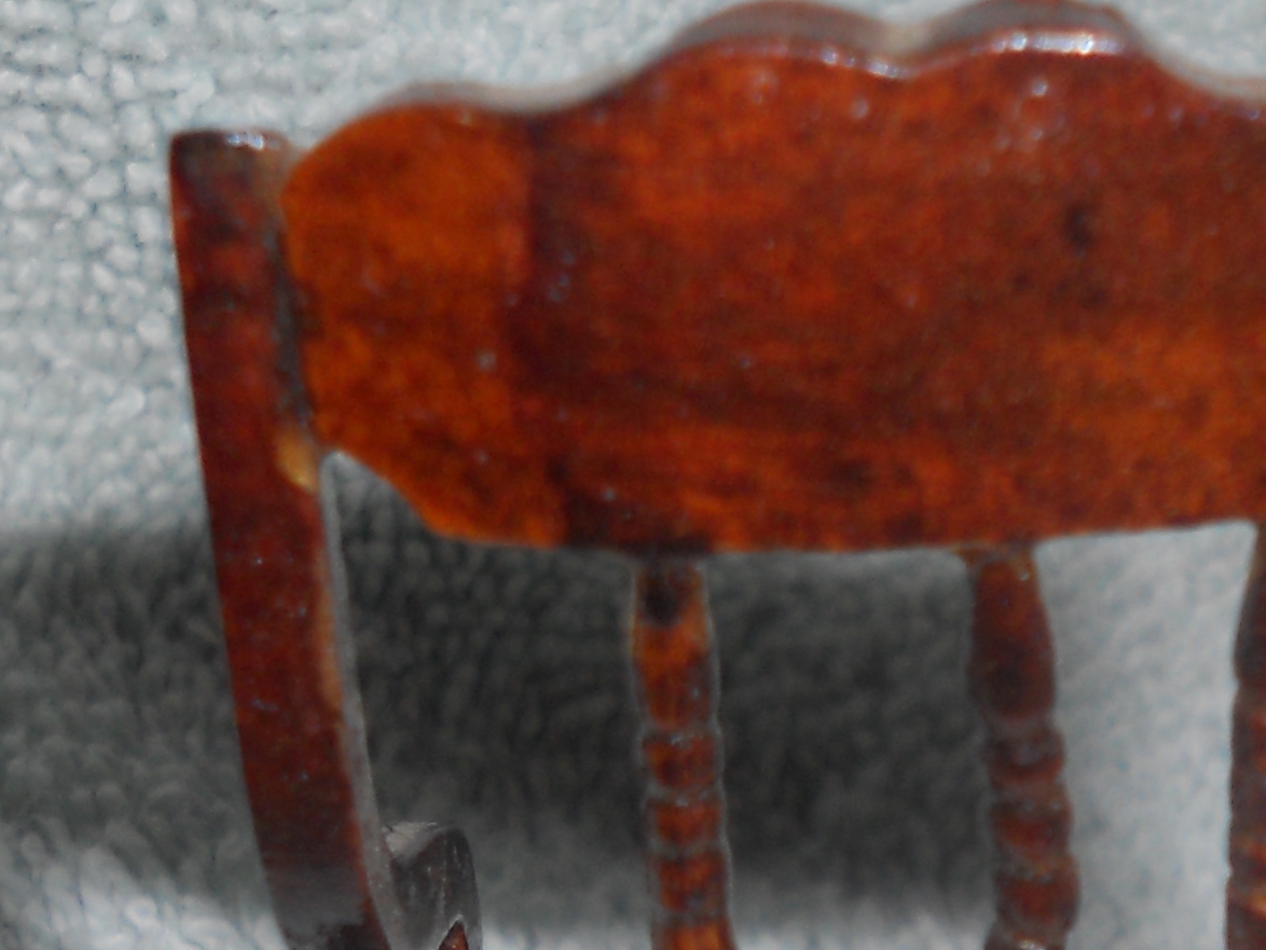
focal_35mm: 109
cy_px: 1069
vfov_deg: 13.3
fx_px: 3987
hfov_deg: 17.9
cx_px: 1013
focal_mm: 5.8
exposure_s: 1/25
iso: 80
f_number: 8.8
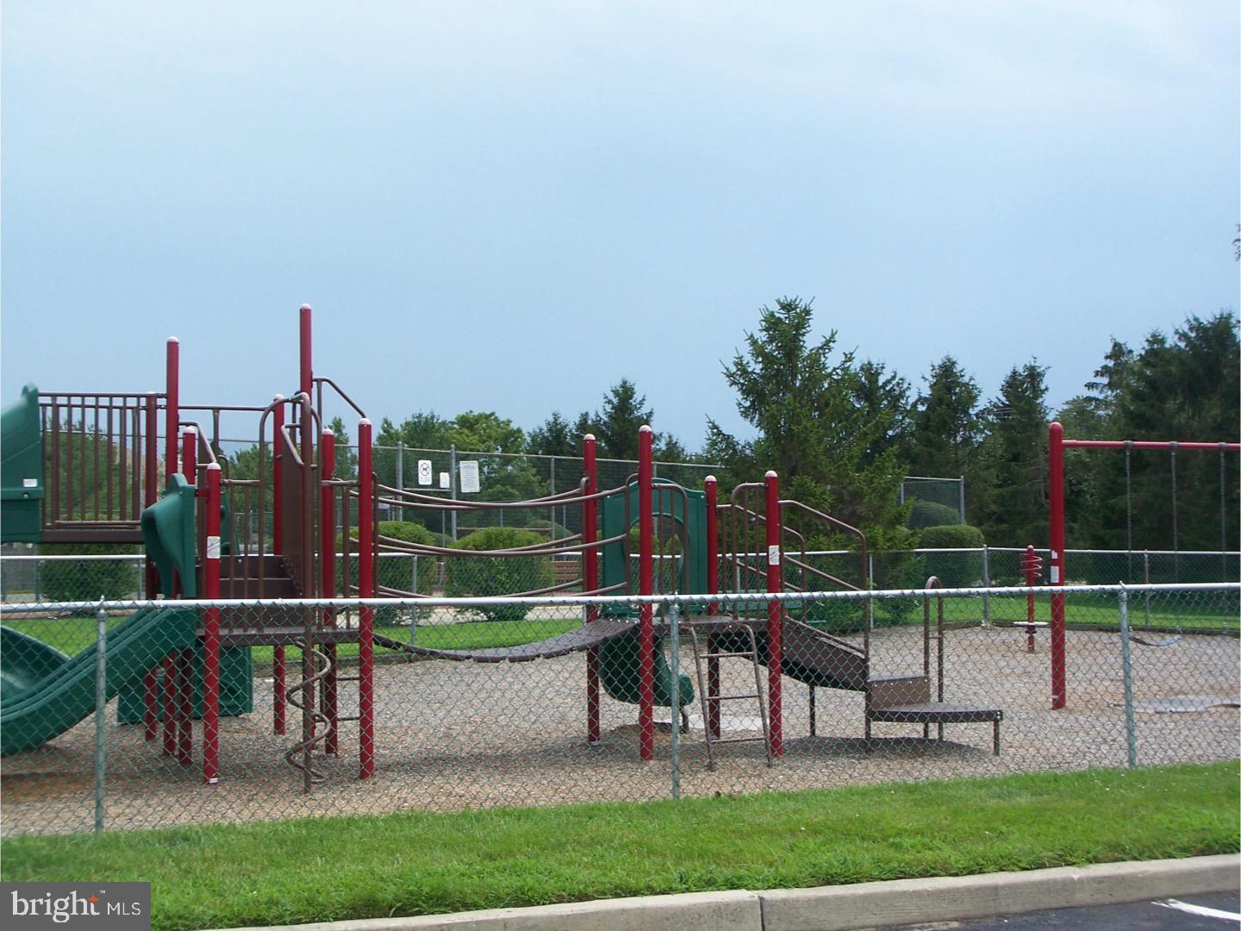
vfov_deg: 29.7
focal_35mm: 49
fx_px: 1757
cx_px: 620
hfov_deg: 38.9
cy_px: 466
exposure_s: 1/400
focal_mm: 8
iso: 64
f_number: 4
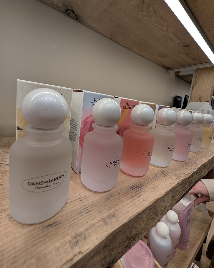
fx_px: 103
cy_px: 121
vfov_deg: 104.5
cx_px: 105
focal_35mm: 13
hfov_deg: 92.2
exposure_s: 1/500
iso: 58
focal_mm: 2.02
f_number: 1.7
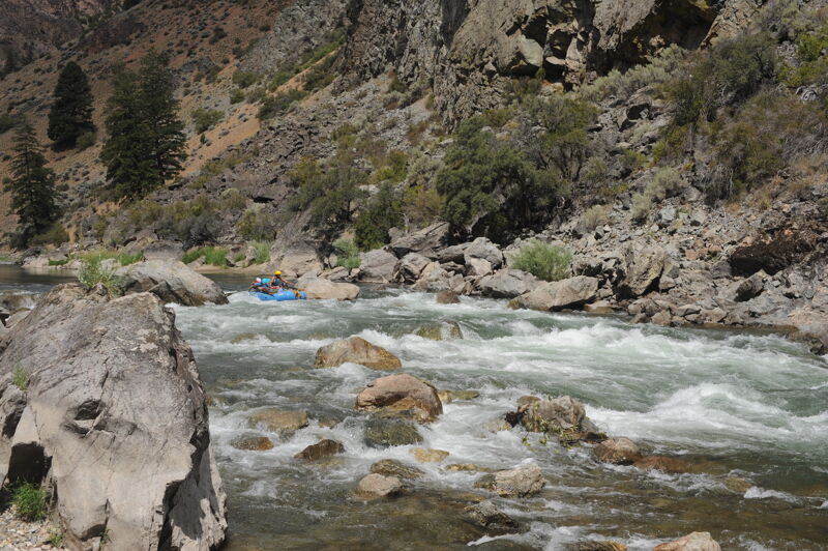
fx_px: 1149
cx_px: 414
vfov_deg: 26.9
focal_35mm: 50
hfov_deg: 39.6
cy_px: 276
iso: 200
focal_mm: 50
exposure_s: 1/640
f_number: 8
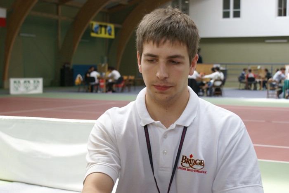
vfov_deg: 20.2
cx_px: 144
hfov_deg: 29.8
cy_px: 96
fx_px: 542
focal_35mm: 68
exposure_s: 1/40
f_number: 5.6
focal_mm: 45
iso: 200
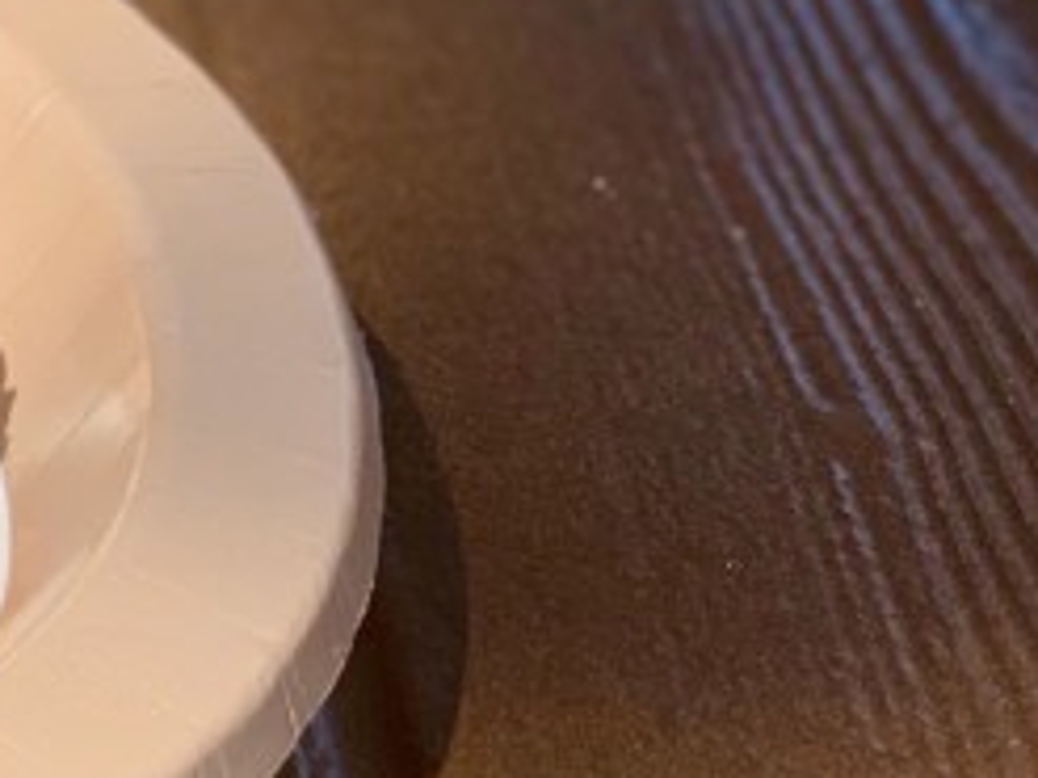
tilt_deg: -26.4
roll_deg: -2.4
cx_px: -1227
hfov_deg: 7.4
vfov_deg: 5.8
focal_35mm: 253
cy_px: -320
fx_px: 7583
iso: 16
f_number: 2.4
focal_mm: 6
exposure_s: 1/300
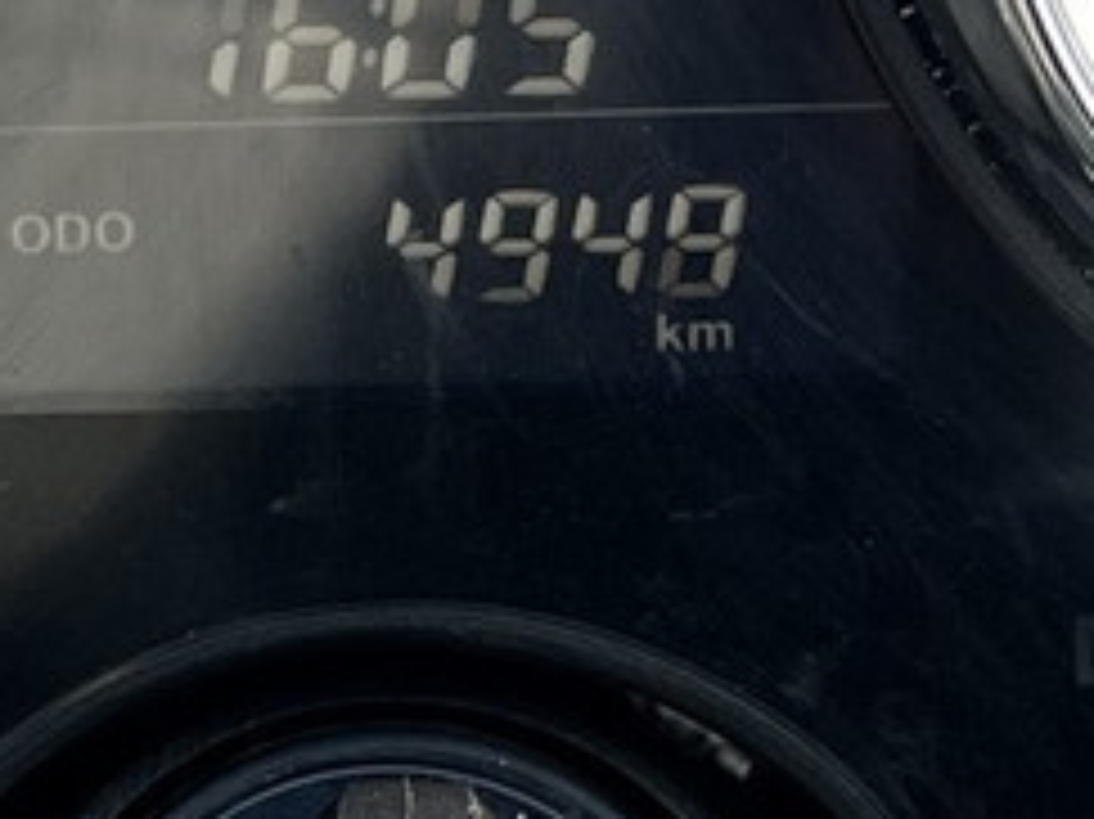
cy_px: 342
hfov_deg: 11.4
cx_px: -95
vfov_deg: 8.7
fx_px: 5402
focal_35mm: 171
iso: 50
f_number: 1.6
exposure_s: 1/766
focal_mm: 5.1
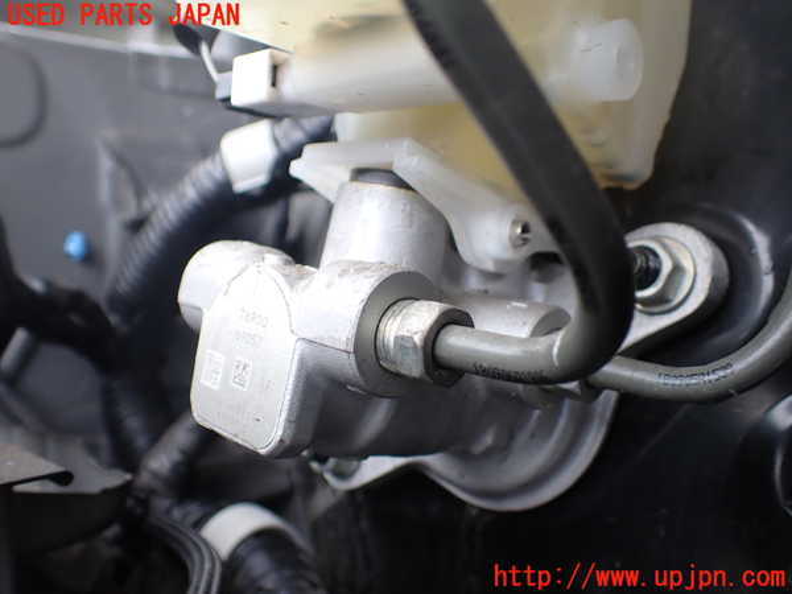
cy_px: 297
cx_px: 396
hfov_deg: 60.0
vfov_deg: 46.8
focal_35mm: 30
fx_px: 686
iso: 160
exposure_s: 1/125
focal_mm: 5.4
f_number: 2.3
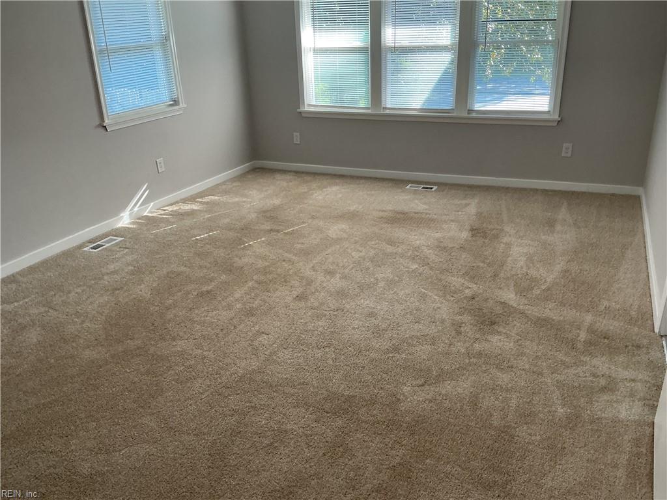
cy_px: 250
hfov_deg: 61.7
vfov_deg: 48.2
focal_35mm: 29
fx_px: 559
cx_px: 334
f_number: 1.8
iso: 64
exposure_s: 1/60
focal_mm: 3
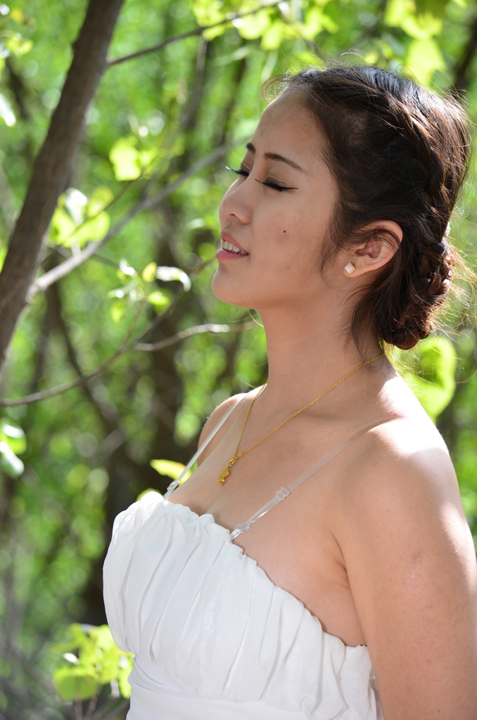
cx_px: 238
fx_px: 3594
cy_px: 360
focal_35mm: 180
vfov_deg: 11.4
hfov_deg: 7.6
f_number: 4.8
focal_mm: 120
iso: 140
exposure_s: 1/160
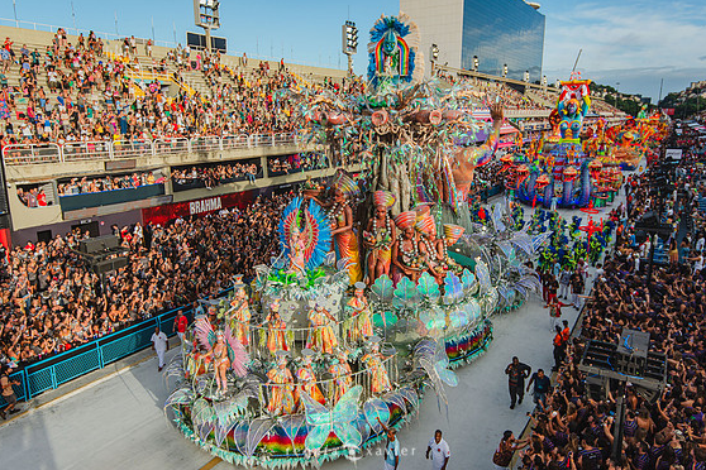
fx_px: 510
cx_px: 349
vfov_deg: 49.5
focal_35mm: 26
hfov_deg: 69.4
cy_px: 229
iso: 200
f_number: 4
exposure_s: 1/1000
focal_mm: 25
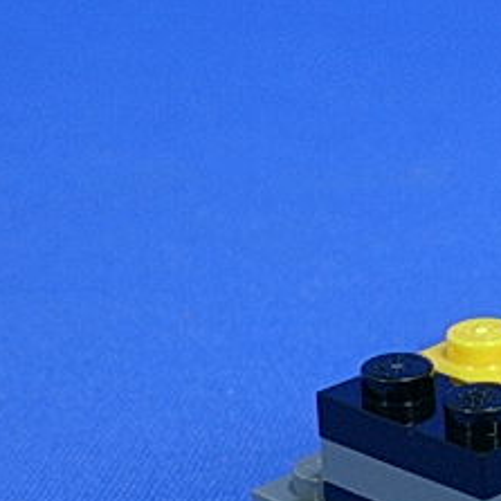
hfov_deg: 11.3
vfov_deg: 11.5
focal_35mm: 152
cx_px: 602
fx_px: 2489
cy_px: 391
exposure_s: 1/16.9
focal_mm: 9
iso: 70
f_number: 3.4
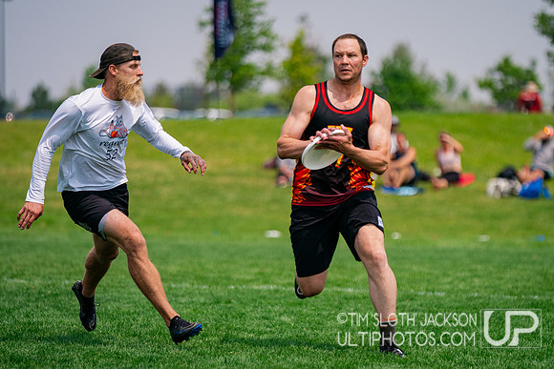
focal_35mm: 269
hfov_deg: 7.7
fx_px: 4134
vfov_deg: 5.1
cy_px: 201
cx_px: 350
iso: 400
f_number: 2.8
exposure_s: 1/10000
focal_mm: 200
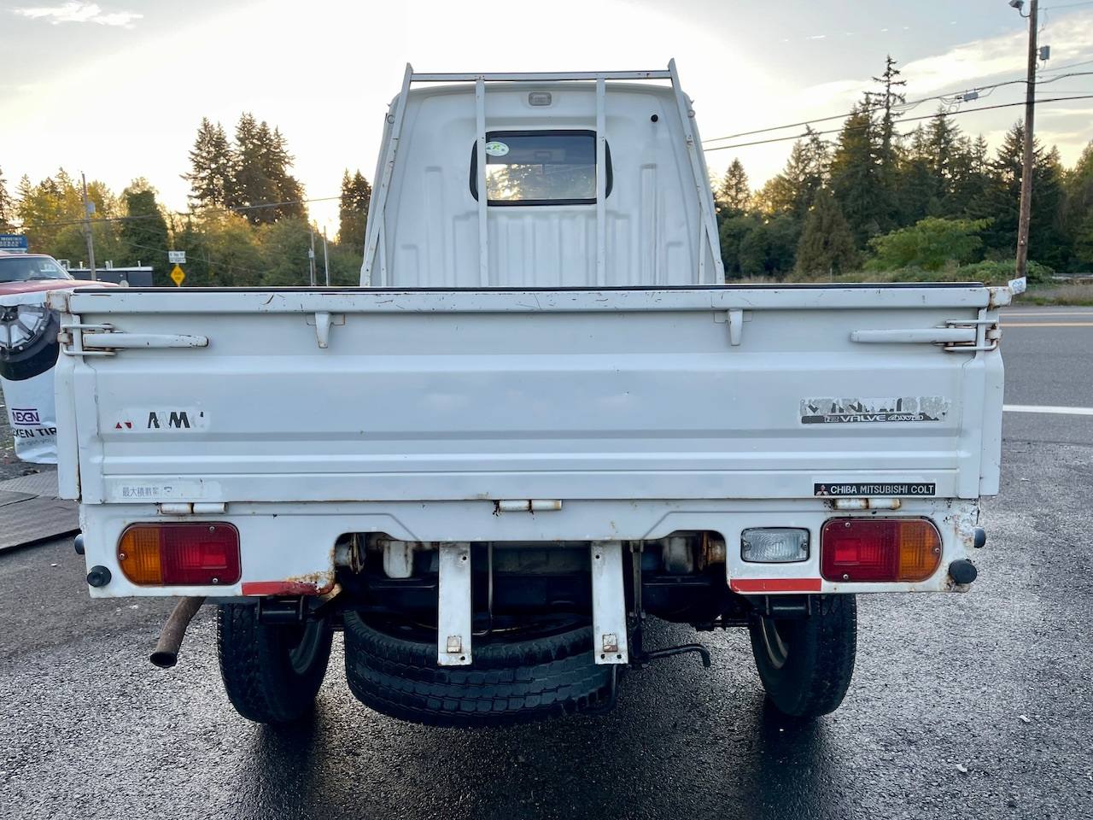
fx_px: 789
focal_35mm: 25
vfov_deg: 54.9
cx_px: 546
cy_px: 410
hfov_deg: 69.4
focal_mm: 5.1
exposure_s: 1/189
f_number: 1.6
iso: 32
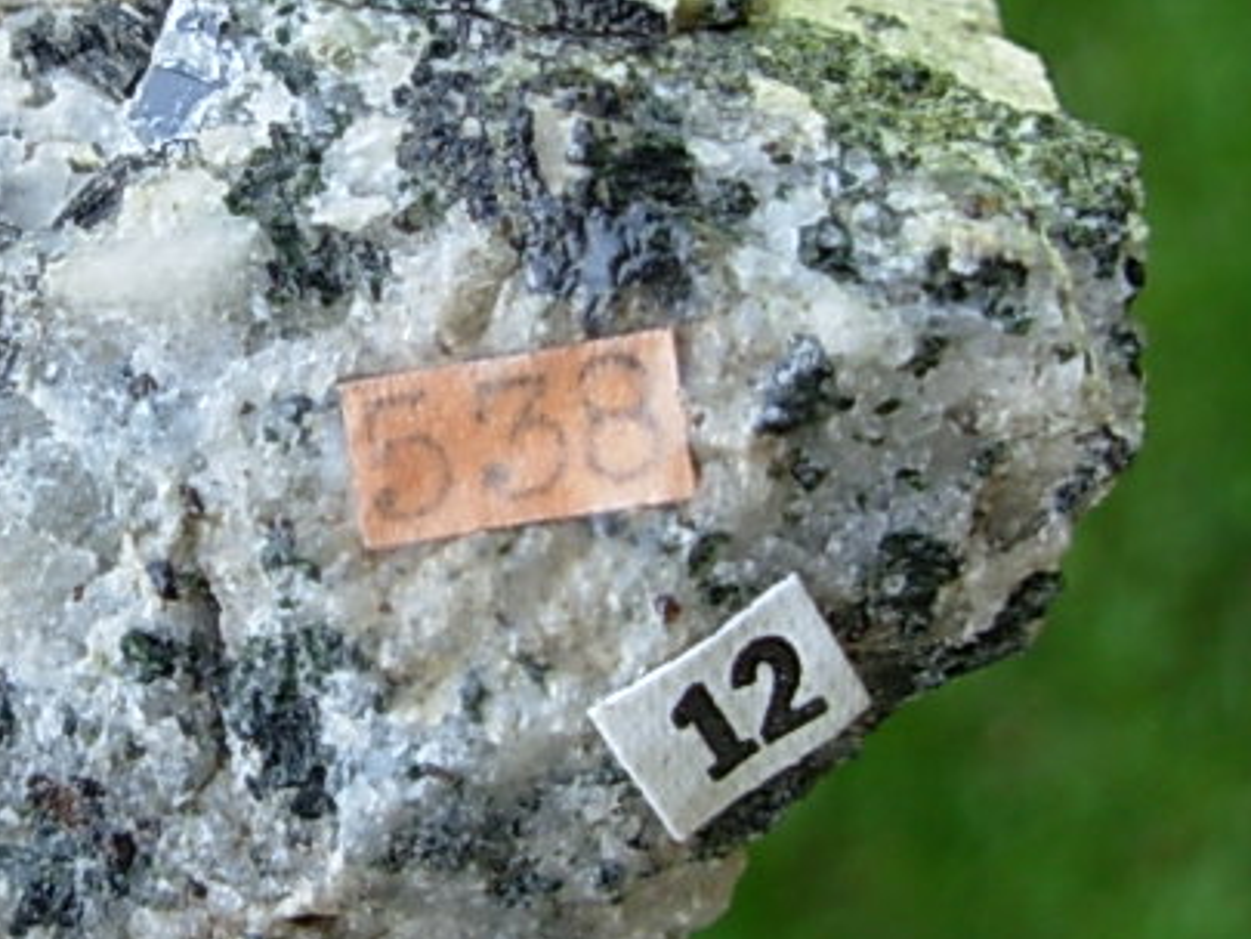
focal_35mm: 96
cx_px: 321
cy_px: 340
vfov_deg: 15.4
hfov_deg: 20.3
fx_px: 3470
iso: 50
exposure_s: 1/71.8
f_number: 2.9
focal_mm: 6.3
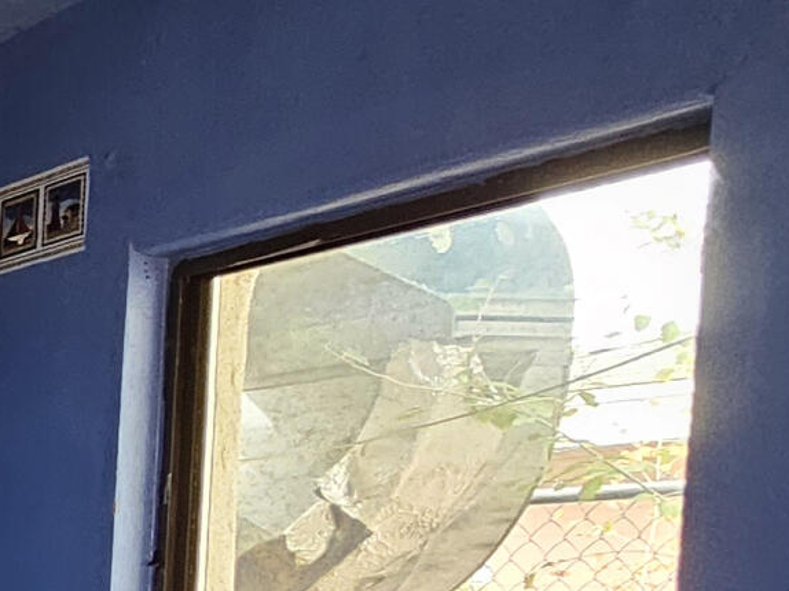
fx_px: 1549
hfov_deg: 15.2
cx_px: -1102
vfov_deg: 20.0
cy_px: 744
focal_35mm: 68
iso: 160
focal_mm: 2.2
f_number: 2.2
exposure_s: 1/60
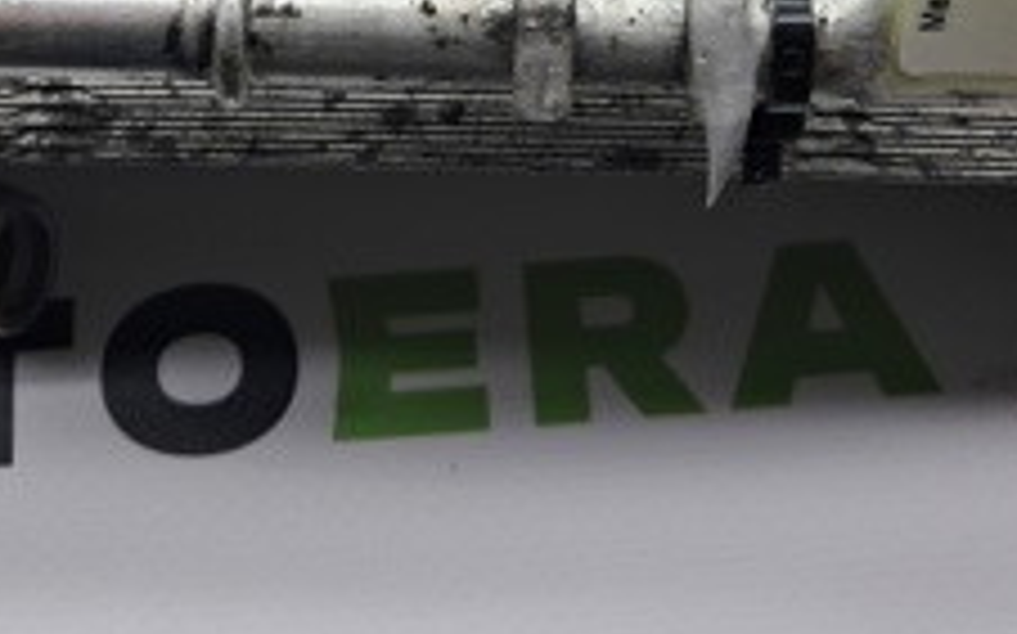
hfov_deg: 25.5
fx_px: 2244
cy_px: -330
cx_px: 468
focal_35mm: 81
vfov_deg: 14.9
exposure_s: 1/100
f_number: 1.8
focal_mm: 4
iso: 50
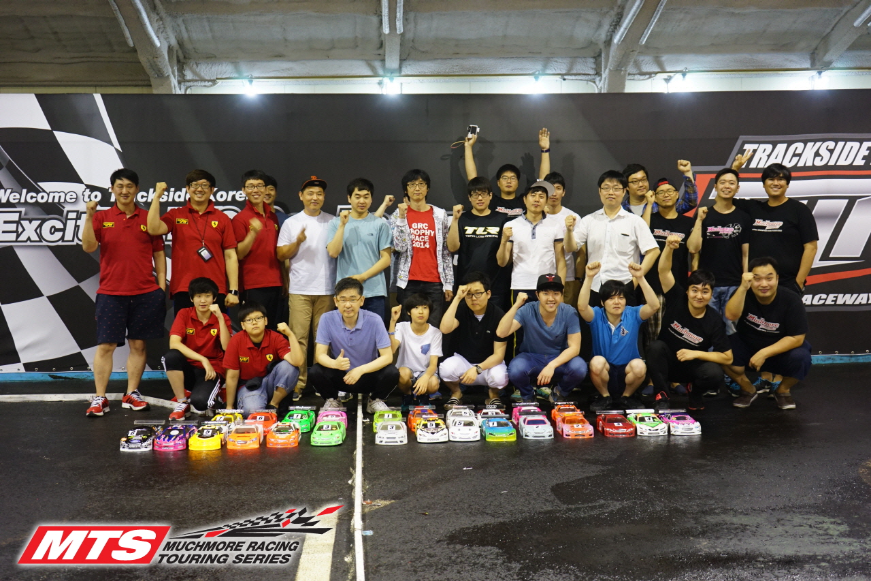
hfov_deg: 46.4
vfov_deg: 31.9
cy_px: 290
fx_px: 1016
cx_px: 436
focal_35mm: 42
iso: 1600
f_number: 4.5
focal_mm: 42
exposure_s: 1/15
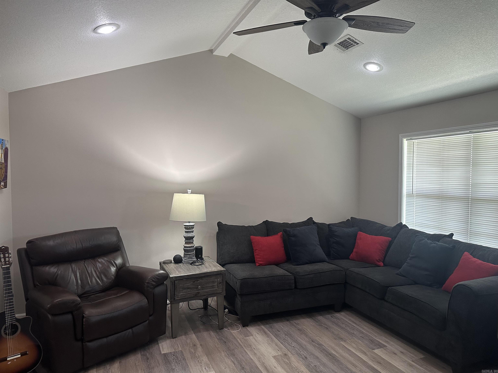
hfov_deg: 71.6
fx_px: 345
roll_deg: -0.6
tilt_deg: -2.0
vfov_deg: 56.8
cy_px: 186
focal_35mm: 24
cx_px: 249
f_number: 1.78
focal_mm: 6.86
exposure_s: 1/120
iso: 200
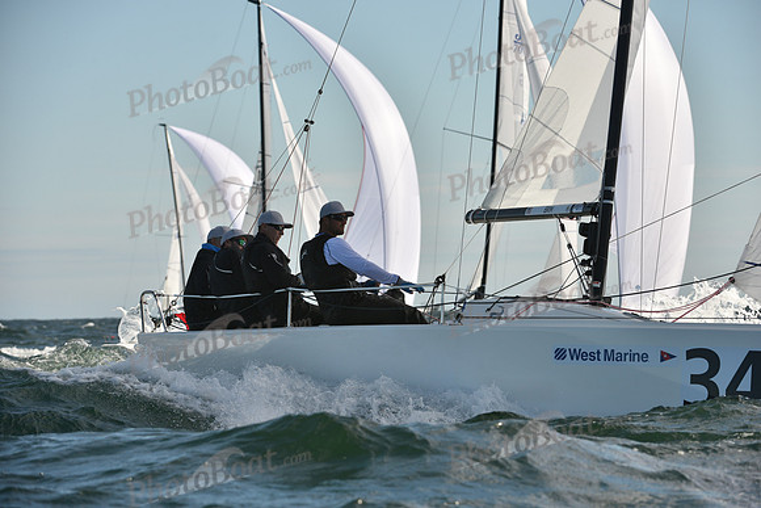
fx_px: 4229
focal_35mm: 200
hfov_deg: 10.3
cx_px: 380
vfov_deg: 6.9
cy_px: 254
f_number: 7.1
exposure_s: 1/1000
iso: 250
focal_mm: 200
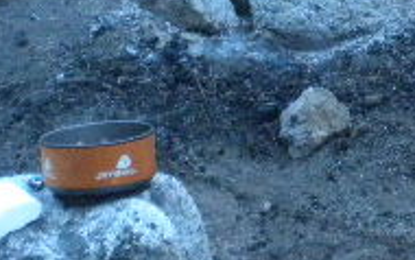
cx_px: 360
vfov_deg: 7.8
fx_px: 1867
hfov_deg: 12.6
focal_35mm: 165
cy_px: -164
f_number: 3.5
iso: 768
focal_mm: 6.6
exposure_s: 1/155
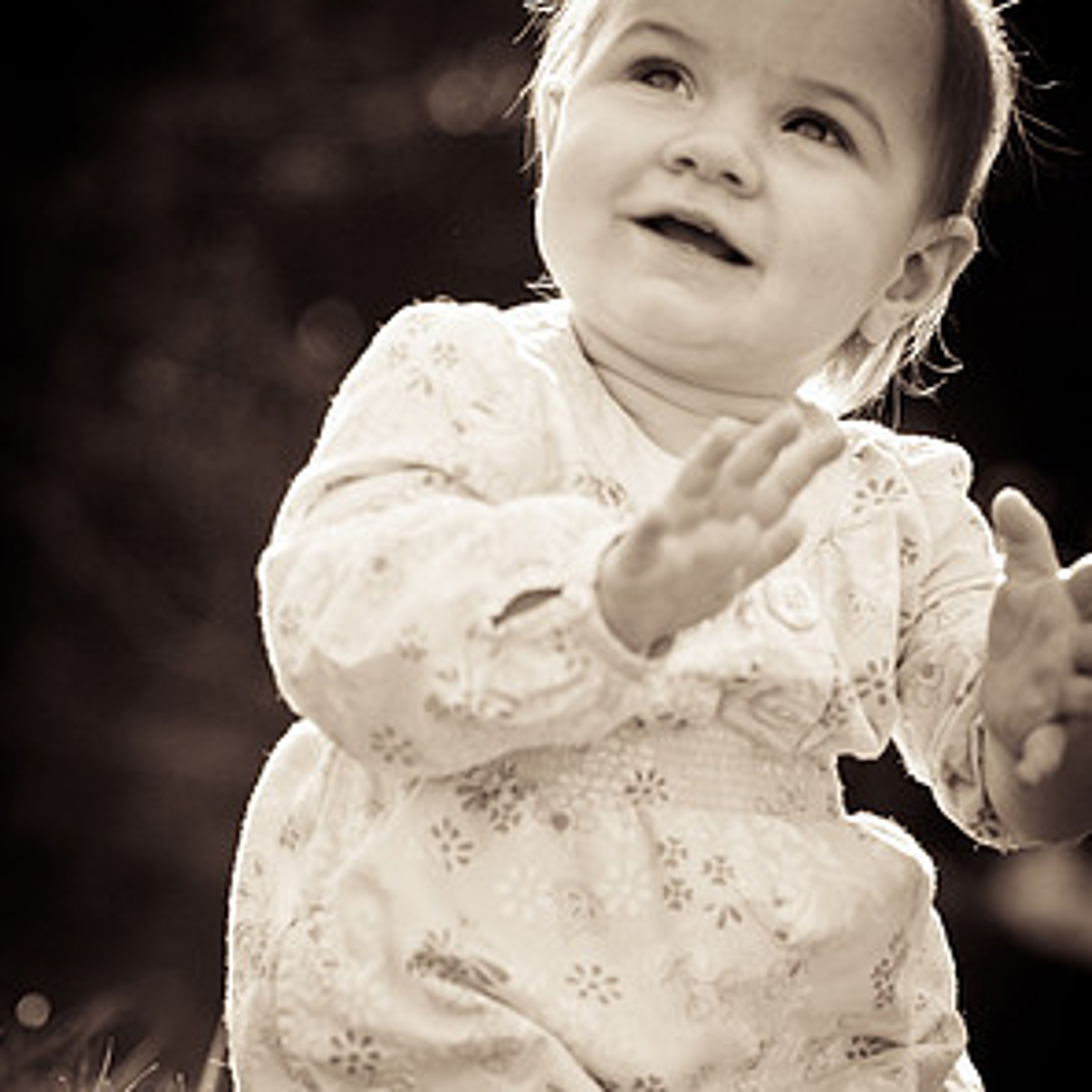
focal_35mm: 167
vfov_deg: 10.5
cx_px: 540
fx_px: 5960
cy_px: 568
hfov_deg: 10.5
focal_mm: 86
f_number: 3.5
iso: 320
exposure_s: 1/1600
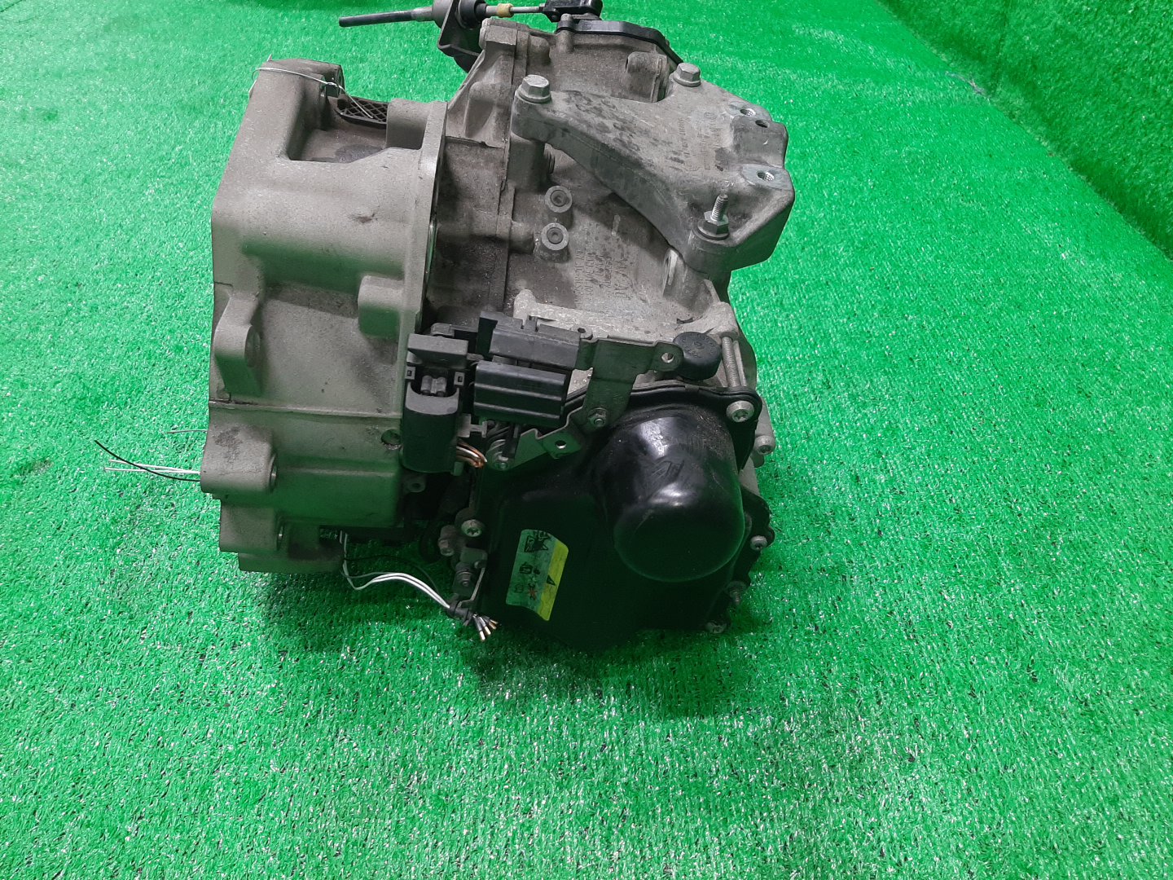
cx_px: 586
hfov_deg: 67.3
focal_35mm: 26
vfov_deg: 53.1
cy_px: 440
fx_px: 881
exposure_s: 1/50
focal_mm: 3.93
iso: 133
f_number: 1.7
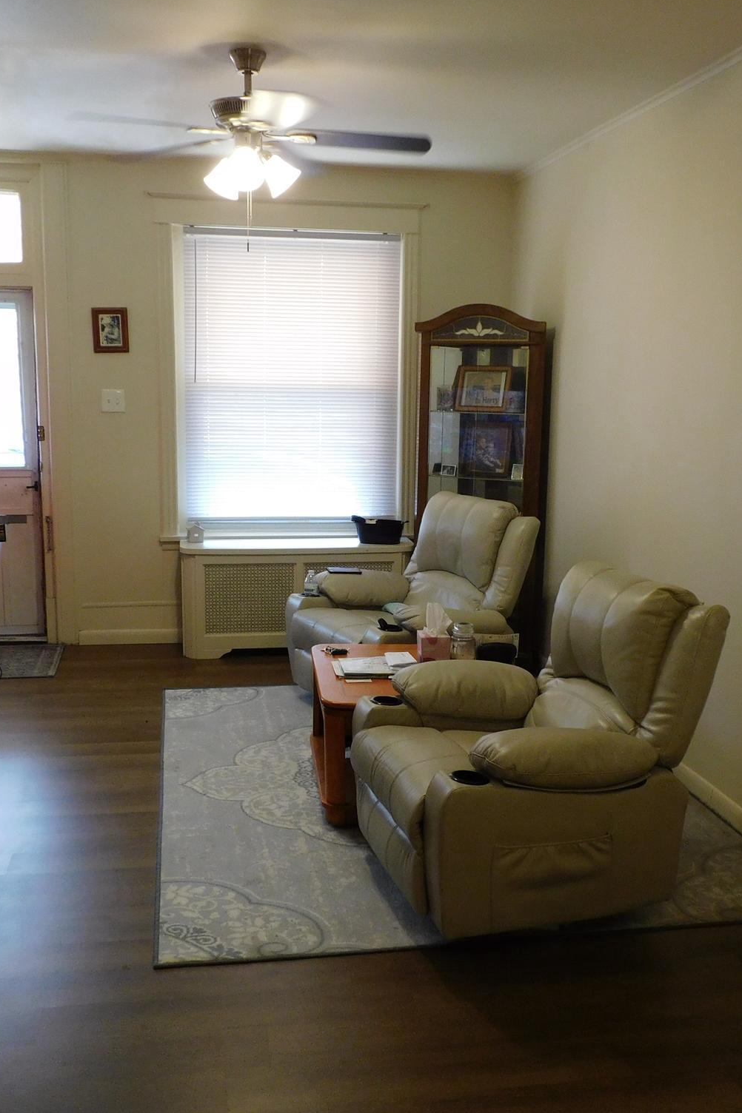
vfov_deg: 55.8
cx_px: 358
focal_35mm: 34
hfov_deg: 38.9
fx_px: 1052
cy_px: 557
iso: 220
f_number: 3.3
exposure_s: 1/30
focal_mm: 4.3
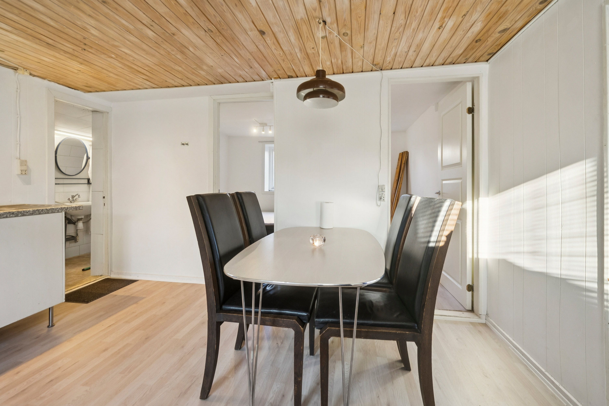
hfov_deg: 104.3
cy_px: 203
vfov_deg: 81.2
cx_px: 304
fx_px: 237
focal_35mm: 14
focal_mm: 14
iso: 250
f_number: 5.6
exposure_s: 1/30
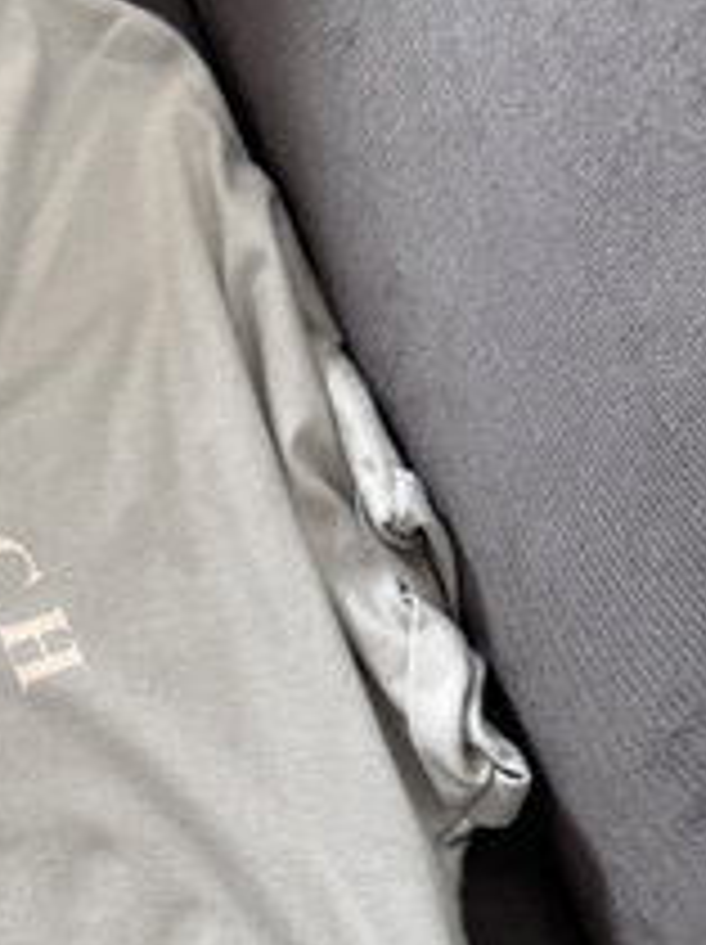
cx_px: -180
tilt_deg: -83.3
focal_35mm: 61
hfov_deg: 21.9
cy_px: 826
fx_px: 1662
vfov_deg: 30.5
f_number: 1.78
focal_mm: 6.76
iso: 64
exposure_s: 1/121
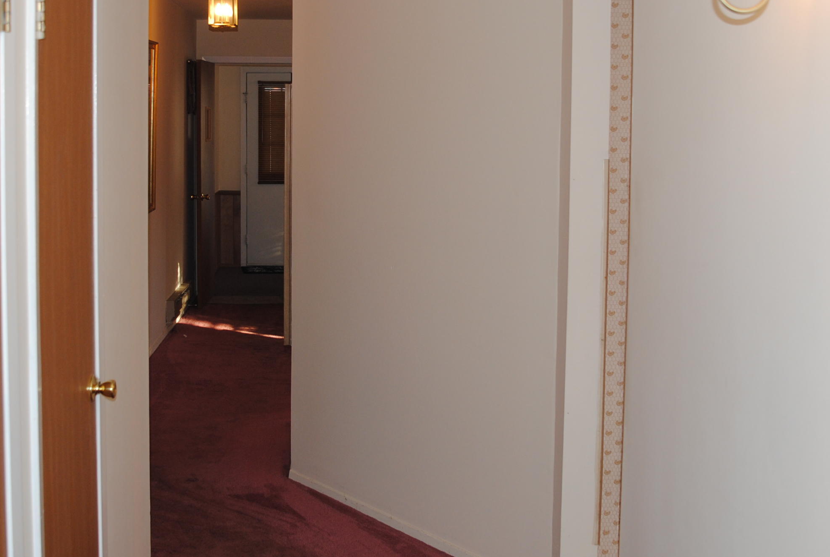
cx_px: 360
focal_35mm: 53
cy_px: 217
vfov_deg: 25.6
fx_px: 1224
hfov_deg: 37.4
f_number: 2.8
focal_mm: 24
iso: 200
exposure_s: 1/60
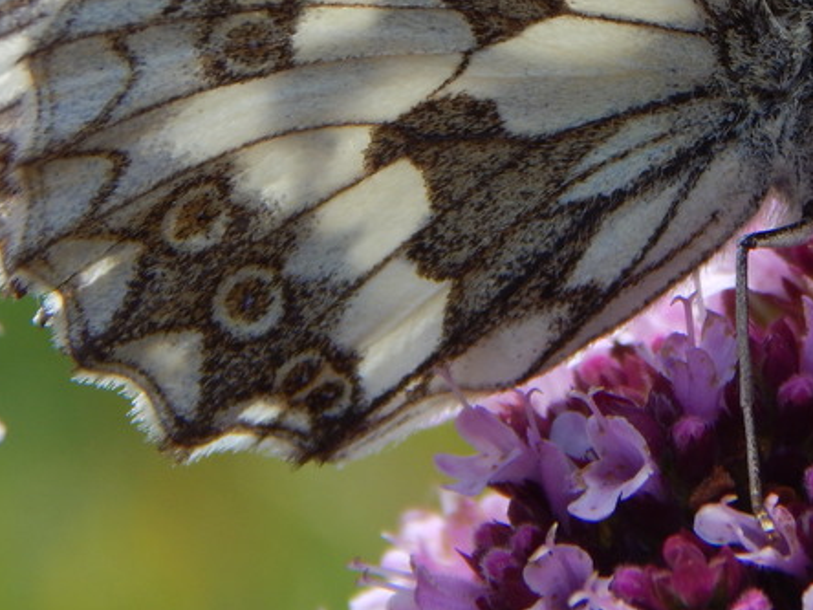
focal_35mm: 398
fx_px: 9348
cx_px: 517
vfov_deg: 3.7
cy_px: 84
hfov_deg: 5.0
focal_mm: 37.1
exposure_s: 1/400
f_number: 5.4
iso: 125
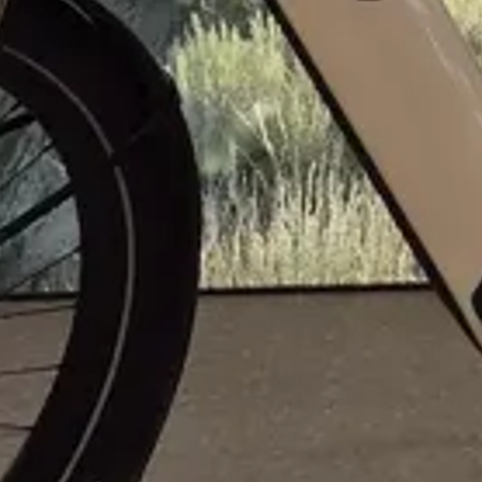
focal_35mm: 156
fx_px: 2458
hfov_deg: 10.9
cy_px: -371
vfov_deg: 10.6
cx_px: 642
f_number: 1.8
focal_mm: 5.4
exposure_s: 1/100
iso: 32
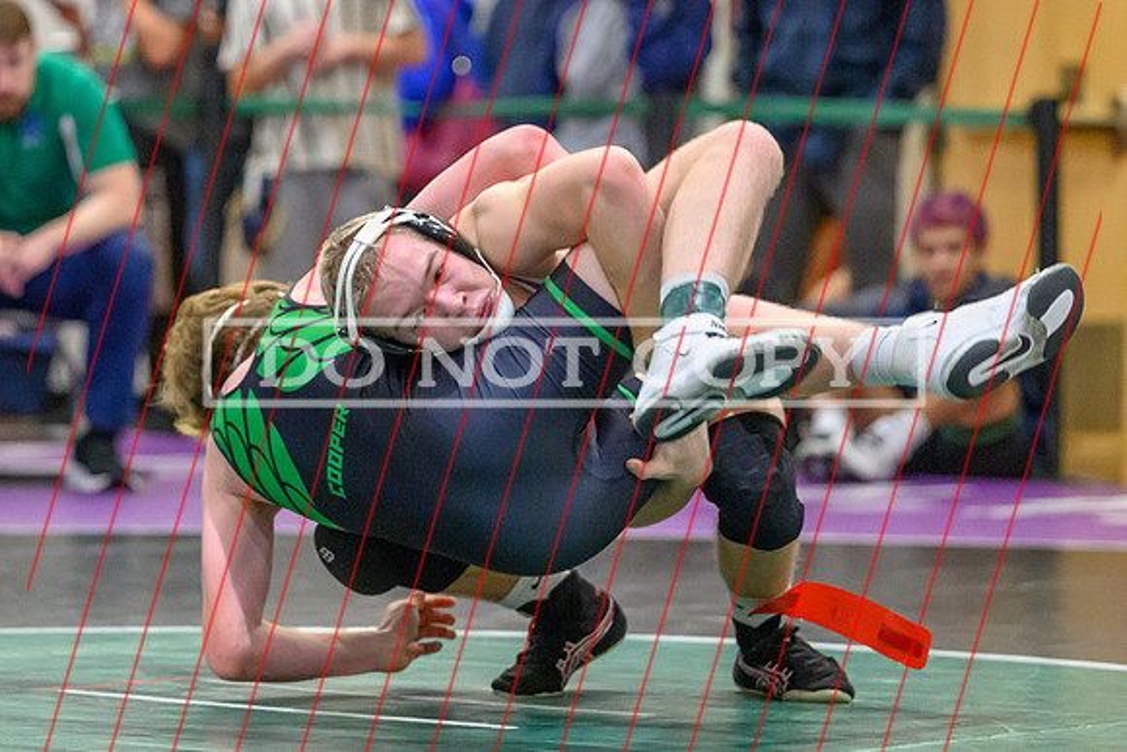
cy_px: 145
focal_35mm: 202
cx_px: 456
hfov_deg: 10.2
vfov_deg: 6.8
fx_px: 6318
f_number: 2.8
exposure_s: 1/800
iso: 9000
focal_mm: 125
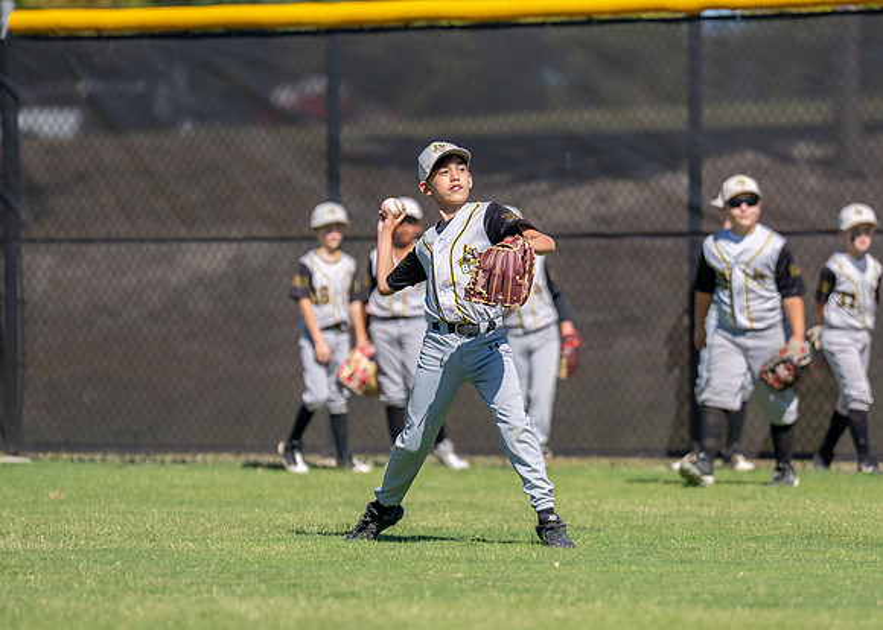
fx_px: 7441
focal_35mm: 297
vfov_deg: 4.9
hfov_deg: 6.8
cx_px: 486
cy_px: 330
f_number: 2.8
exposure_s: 1/2500
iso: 100
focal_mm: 200
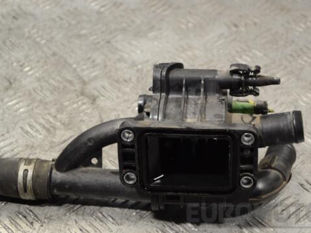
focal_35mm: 86
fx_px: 772
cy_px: 127
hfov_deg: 22.8
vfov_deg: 17.2
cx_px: 174
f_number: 5.6
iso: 280
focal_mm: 48
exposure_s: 1/30
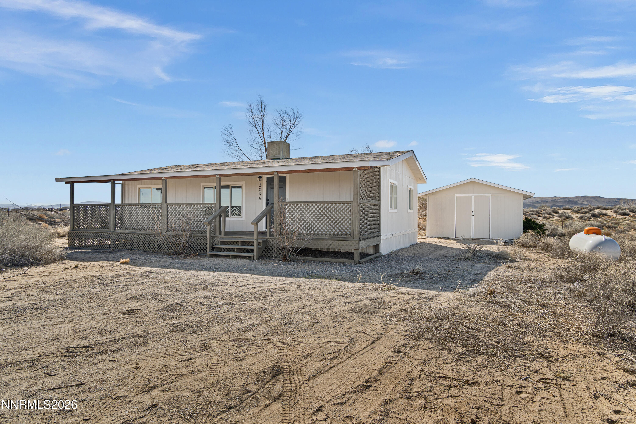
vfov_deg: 59.5
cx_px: 318
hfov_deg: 81.2
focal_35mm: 21
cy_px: 212
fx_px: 371
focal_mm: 14
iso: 100
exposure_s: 1/50
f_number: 8
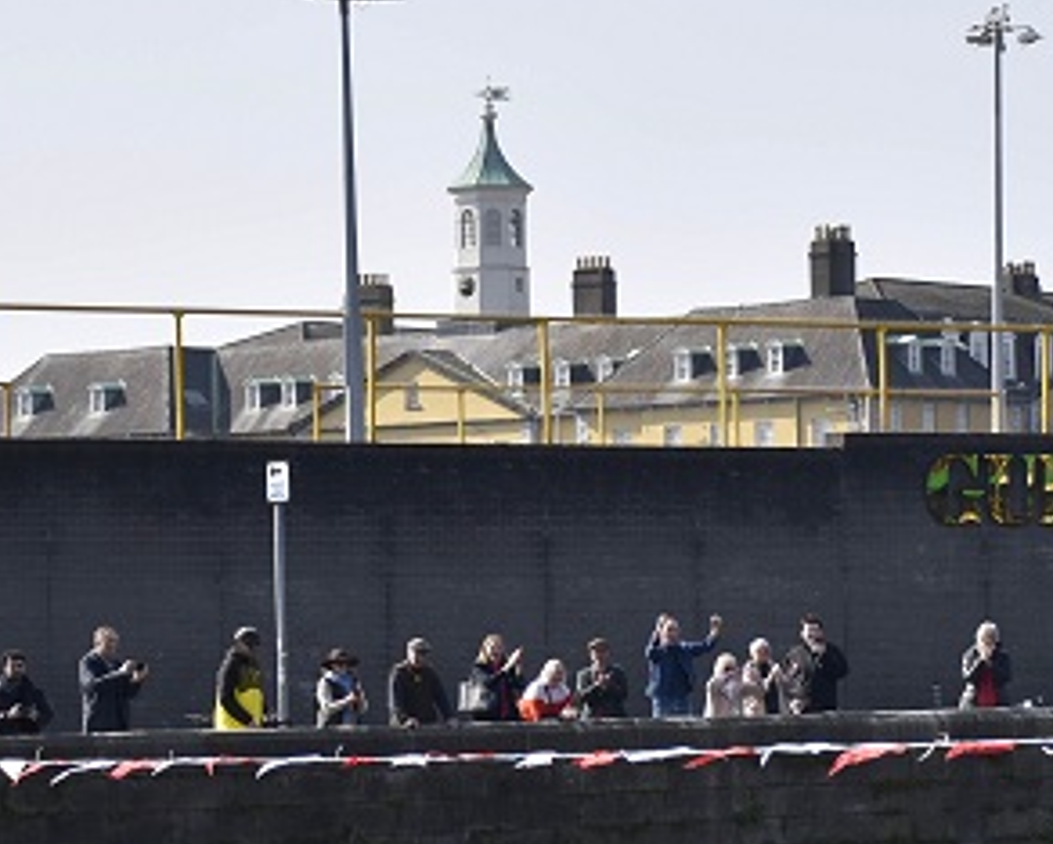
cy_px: 651
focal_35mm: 154
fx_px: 4803
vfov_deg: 10.0
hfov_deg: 12.4
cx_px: 884
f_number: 4.5
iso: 200
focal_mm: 40
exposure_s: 1/1250
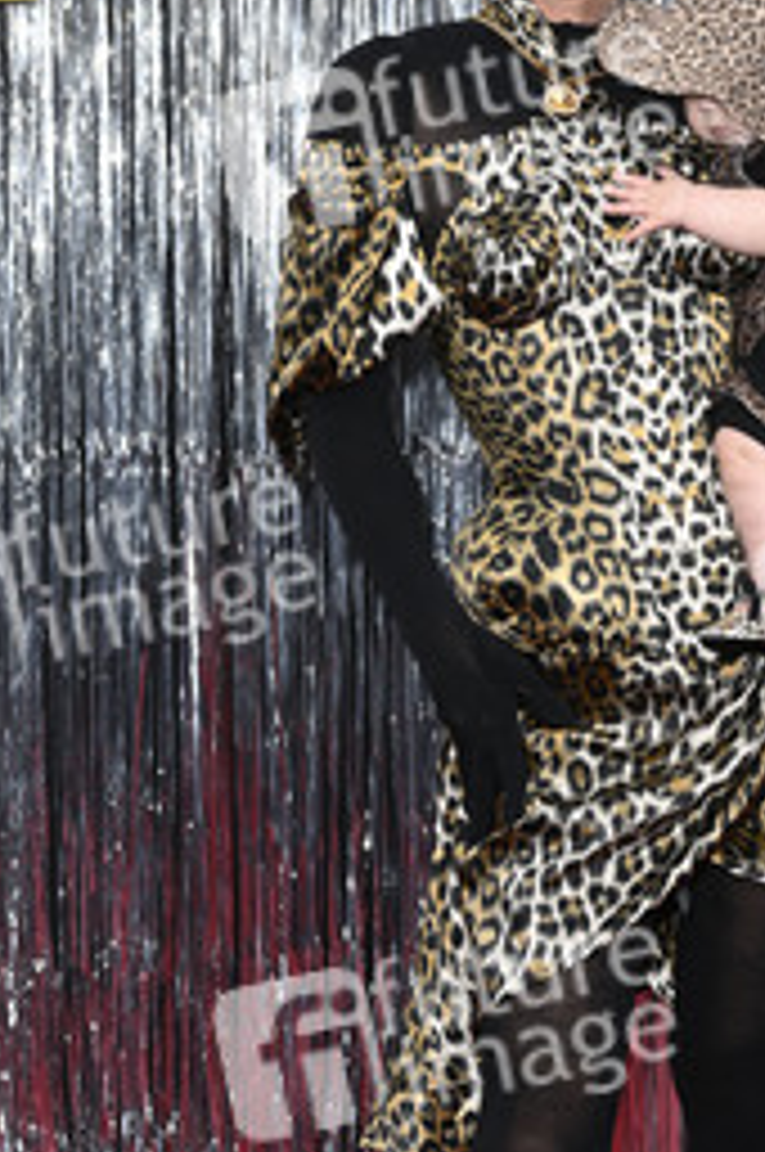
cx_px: 576
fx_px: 3292
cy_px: 360
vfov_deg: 19.8
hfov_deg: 13.2
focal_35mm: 103
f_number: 5.6
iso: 400
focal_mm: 66
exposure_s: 1/250
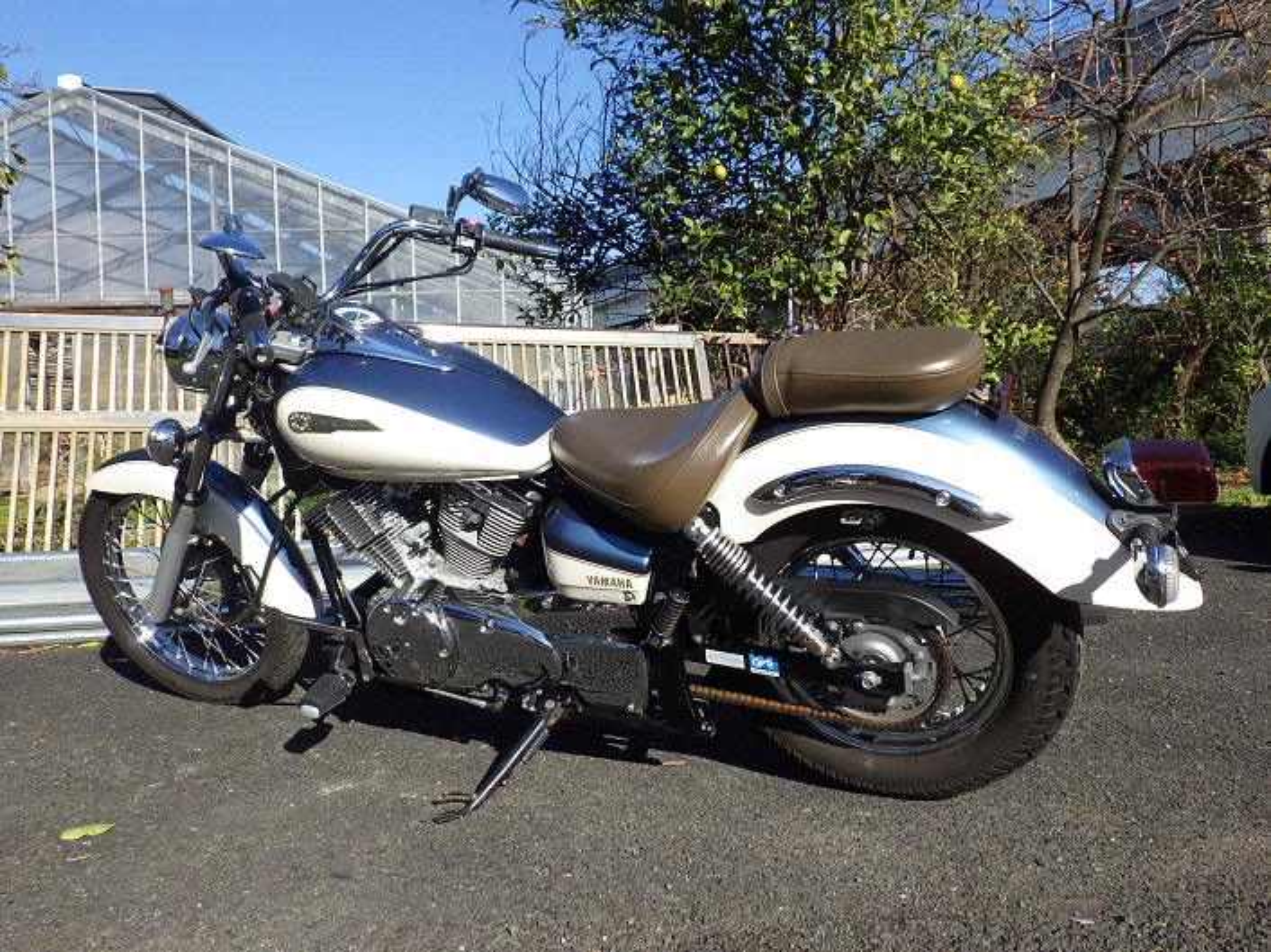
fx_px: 1028
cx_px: 636
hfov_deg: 63.5
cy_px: 476
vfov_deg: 49.7
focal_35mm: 28
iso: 125
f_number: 4.2
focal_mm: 5
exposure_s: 1/800
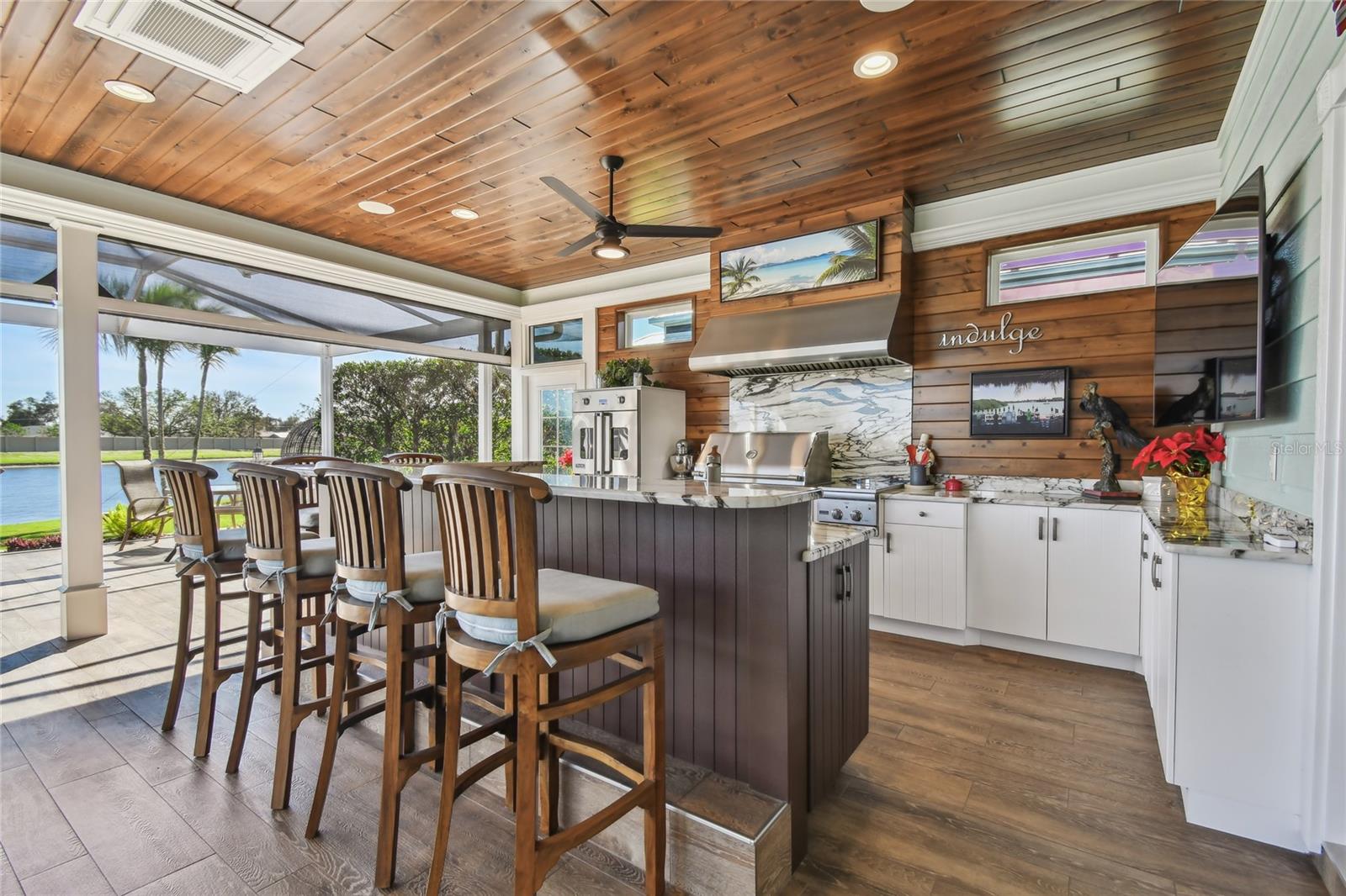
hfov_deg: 100.4
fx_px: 561
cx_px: 673
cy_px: 448
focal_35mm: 15
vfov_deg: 77.3
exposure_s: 1/60
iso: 100
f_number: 7.1
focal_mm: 10
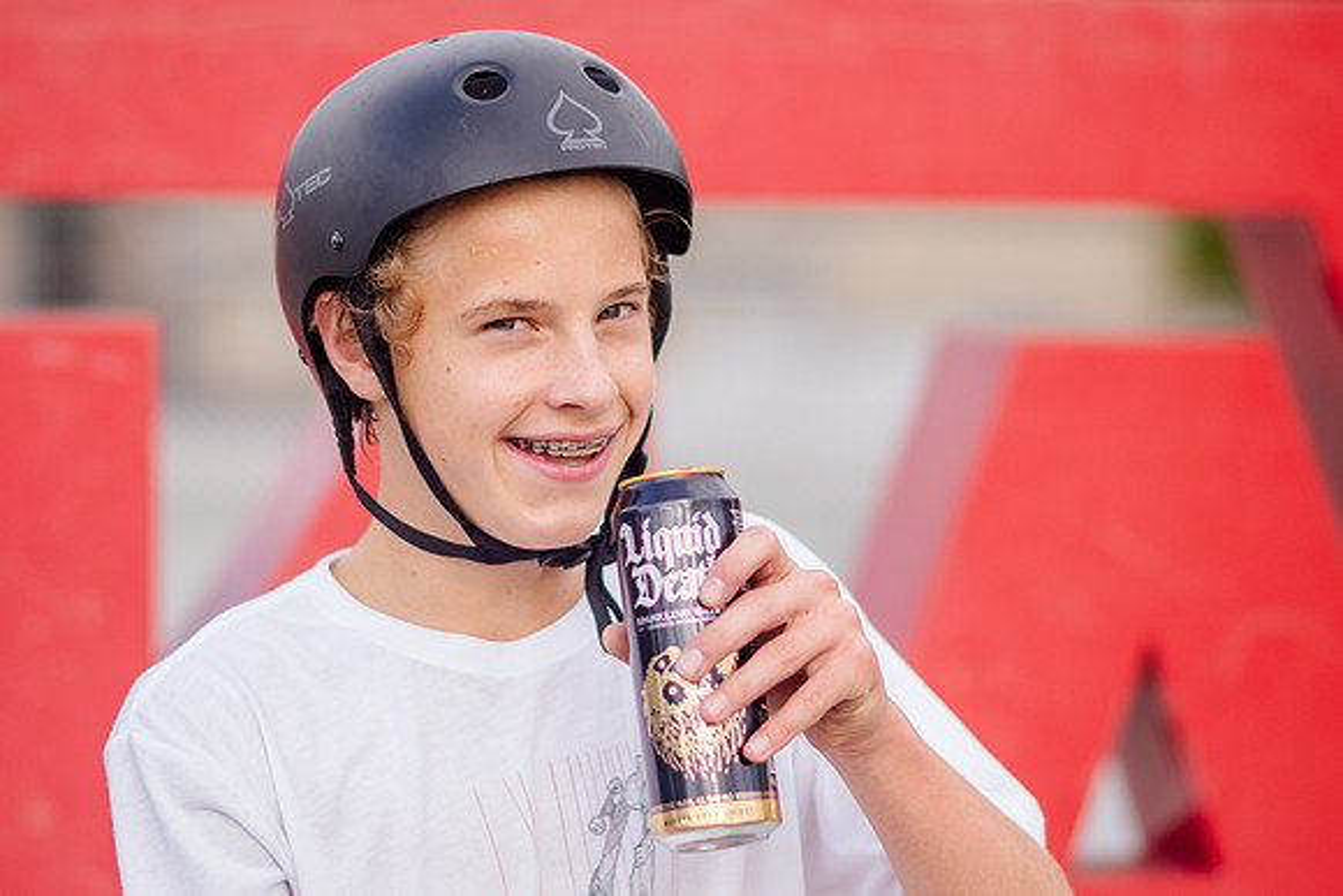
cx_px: 626
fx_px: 6408
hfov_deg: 12.0
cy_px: 435
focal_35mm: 172
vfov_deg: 8.0
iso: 400
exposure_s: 1/2000
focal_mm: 105
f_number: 2
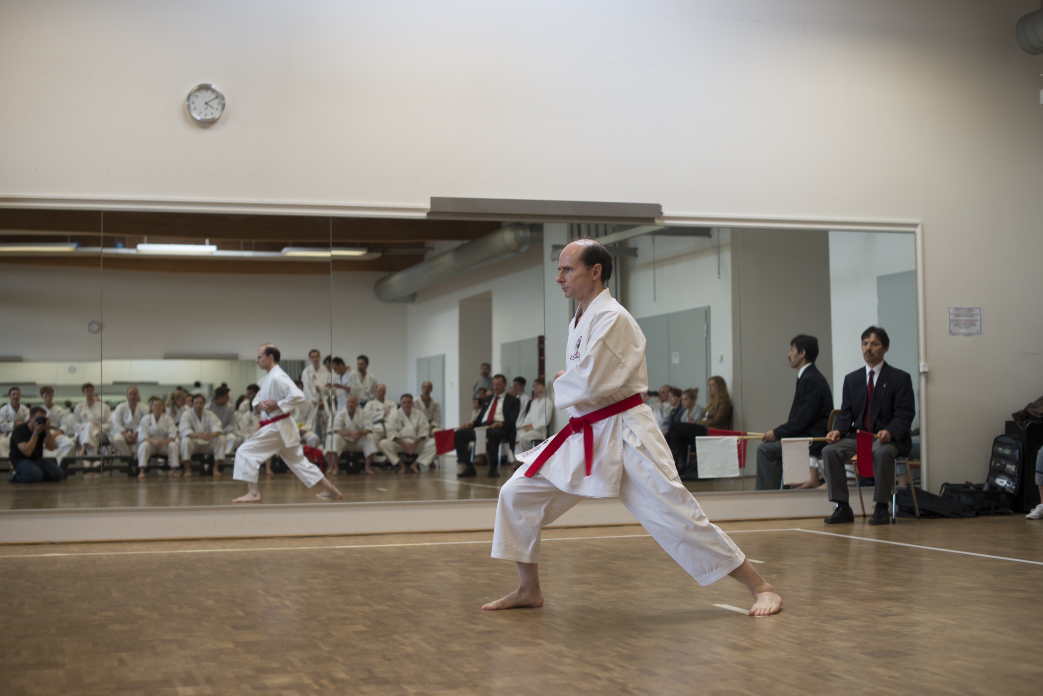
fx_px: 1449
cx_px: 522
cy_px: 348
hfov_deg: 39.6
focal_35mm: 50
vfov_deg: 27.0
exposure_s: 1/50
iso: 100
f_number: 3.2
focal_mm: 50
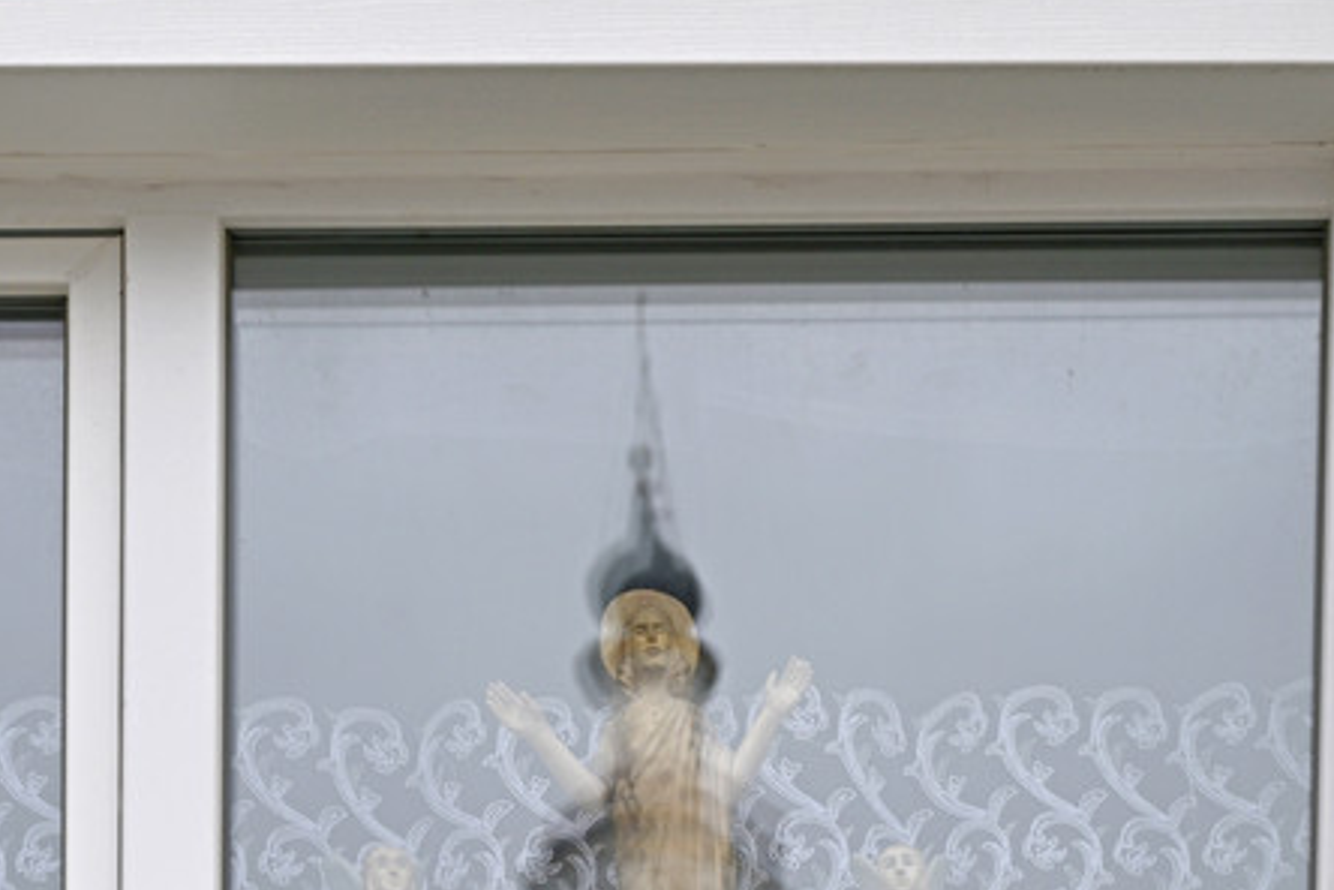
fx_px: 3742
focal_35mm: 101
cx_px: 694
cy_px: 600
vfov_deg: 13.5
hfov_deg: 20.2
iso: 100
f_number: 5.6
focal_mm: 70
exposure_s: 1/500
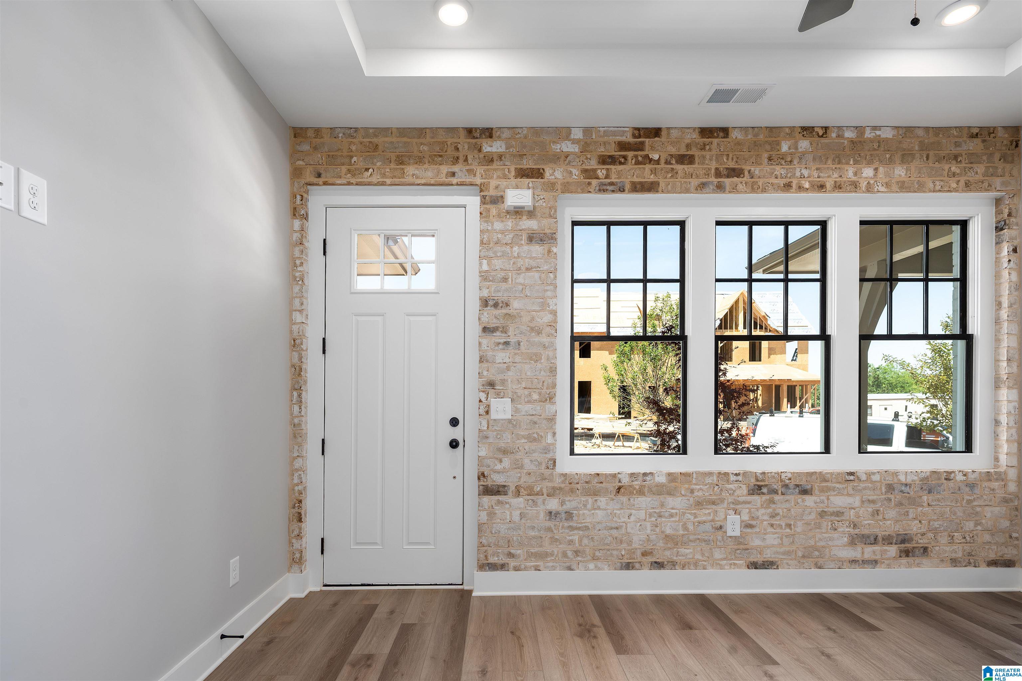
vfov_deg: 70.4
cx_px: 511
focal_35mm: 17
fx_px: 483
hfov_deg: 93.3
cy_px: 340
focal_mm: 17
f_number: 8
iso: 200
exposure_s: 1/160
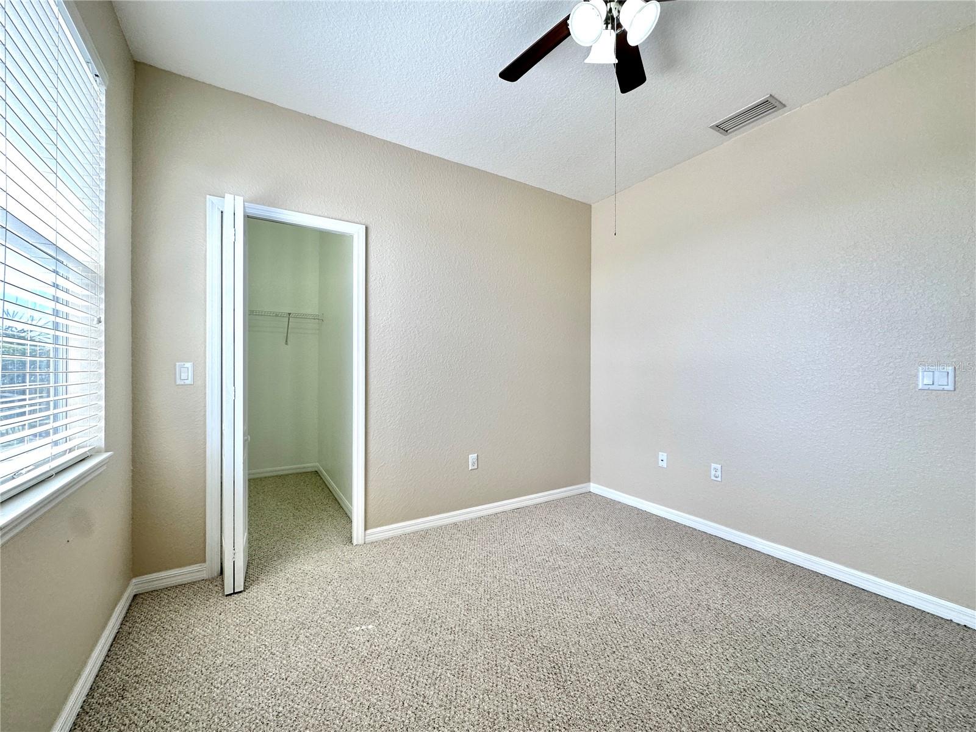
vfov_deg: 85.7
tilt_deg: +0.1
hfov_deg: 102.1
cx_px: 488
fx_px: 395
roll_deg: -0.4
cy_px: 366
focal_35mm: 14
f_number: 2.2
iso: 80
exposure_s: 1/120
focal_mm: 2.22
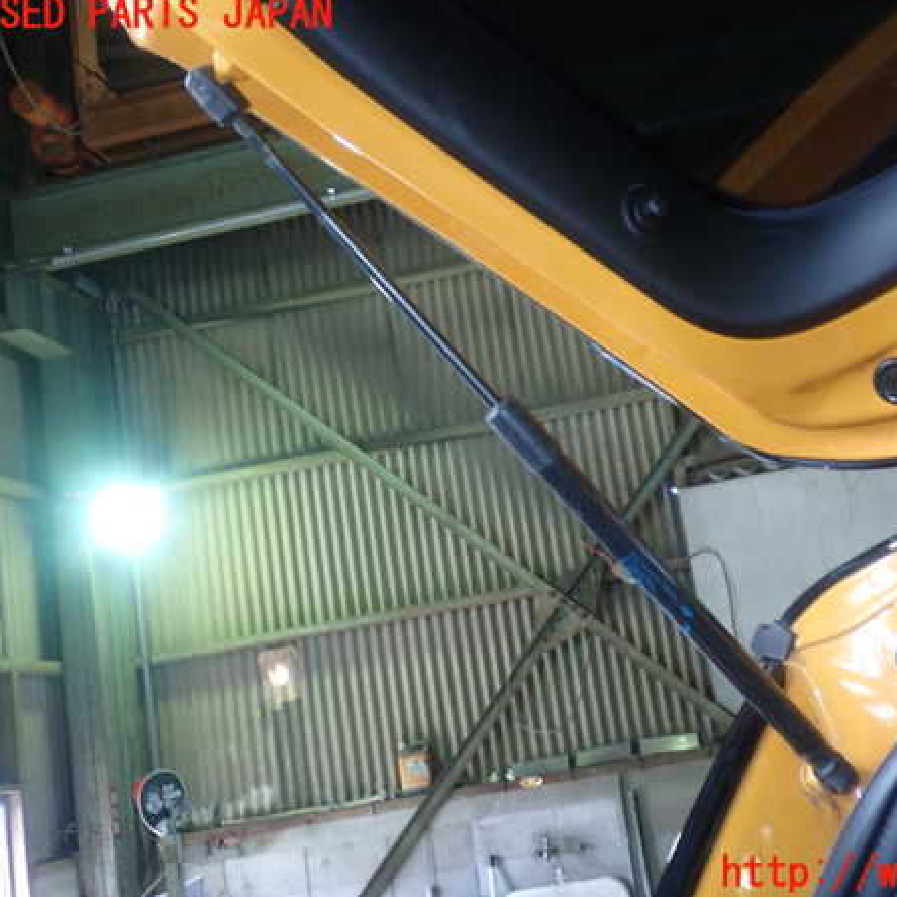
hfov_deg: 38.9
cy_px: 444
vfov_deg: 39.2
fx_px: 1261
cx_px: 572
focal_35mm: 43
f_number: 2.5
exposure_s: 1/40
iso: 200
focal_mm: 6.37
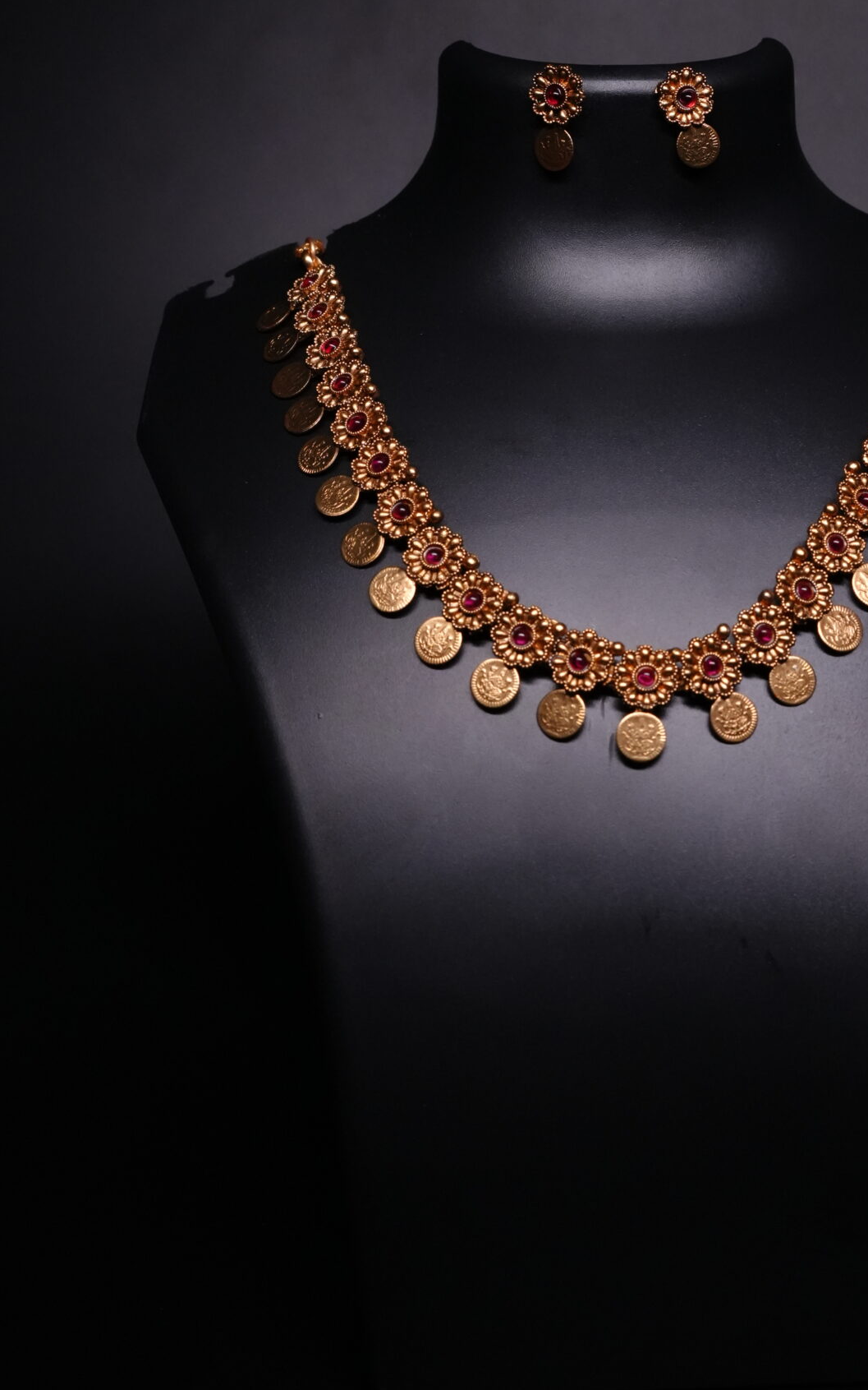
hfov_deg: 23.7
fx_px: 2044
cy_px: 610
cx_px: 648
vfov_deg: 37.5
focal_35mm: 54
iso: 4000
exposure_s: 1/125
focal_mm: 35
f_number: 10
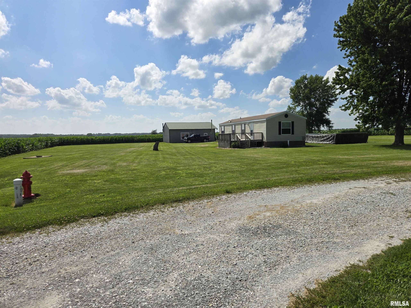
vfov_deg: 58.9
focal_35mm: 23
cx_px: 206
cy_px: 154
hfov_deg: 73.9
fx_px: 273
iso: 25
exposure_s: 1/3999
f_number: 1.8
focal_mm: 5.4
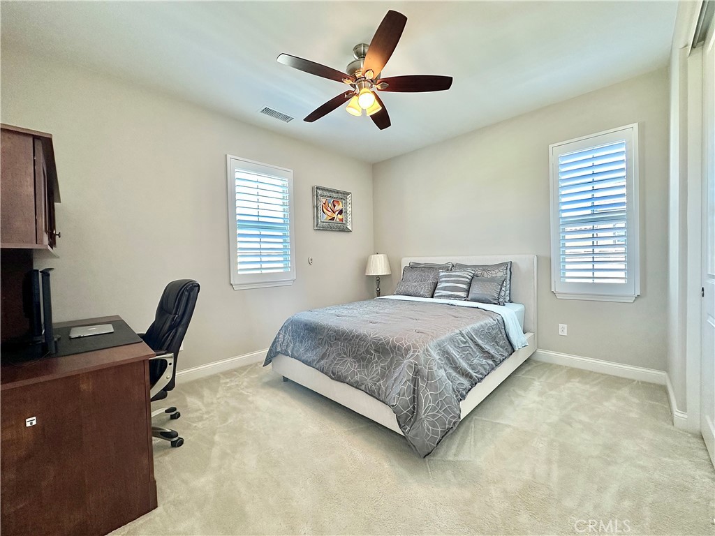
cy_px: 268
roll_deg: +1.2
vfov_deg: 85.7
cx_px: 358
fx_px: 289
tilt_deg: -0.7
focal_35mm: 14
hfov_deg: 102.1
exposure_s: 1/60
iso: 250
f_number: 2.2
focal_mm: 2.22
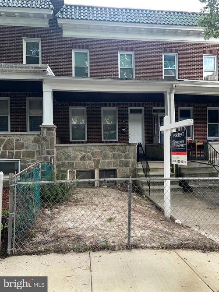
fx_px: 219
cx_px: 110
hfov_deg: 53.0
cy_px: 146
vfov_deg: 67.3
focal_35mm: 26
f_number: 1.5
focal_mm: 5.7
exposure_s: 1/185
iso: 32
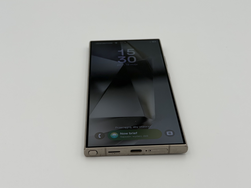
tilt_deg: -37.0
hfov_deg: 39.7
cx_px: 126
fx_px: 348
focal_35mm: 48
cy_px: 94
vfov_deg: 30.3
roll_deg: -2.2
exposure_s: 1/885
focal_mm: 6.76
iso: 64
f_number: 1.78
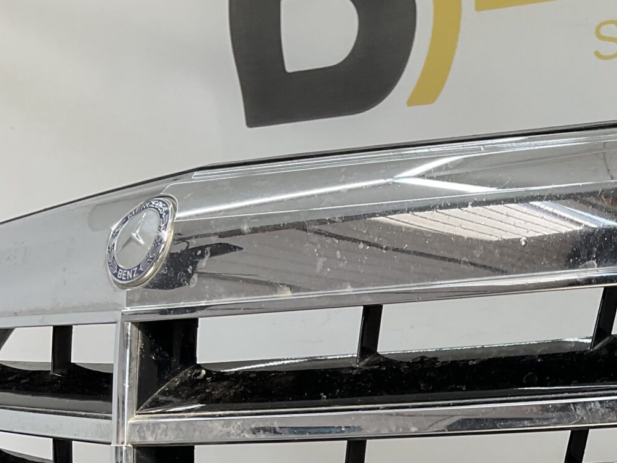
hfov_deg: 25.3
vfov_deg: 18.9
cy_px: 539
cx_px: 584
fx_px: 1319
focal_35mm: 74
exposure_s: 1/173
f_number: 1.8
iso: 16
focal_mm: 3
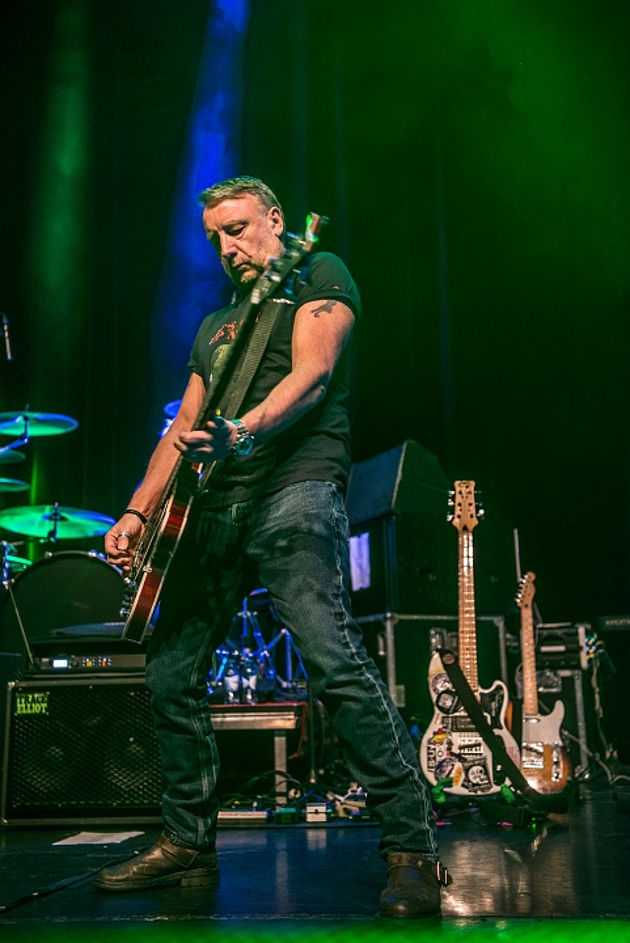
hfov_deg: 29.9
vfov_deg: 43.6
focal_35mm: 45
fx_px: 1179
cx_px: 315
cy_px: 472
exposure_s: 1/80
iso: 1000
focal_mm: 45
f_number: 2.8
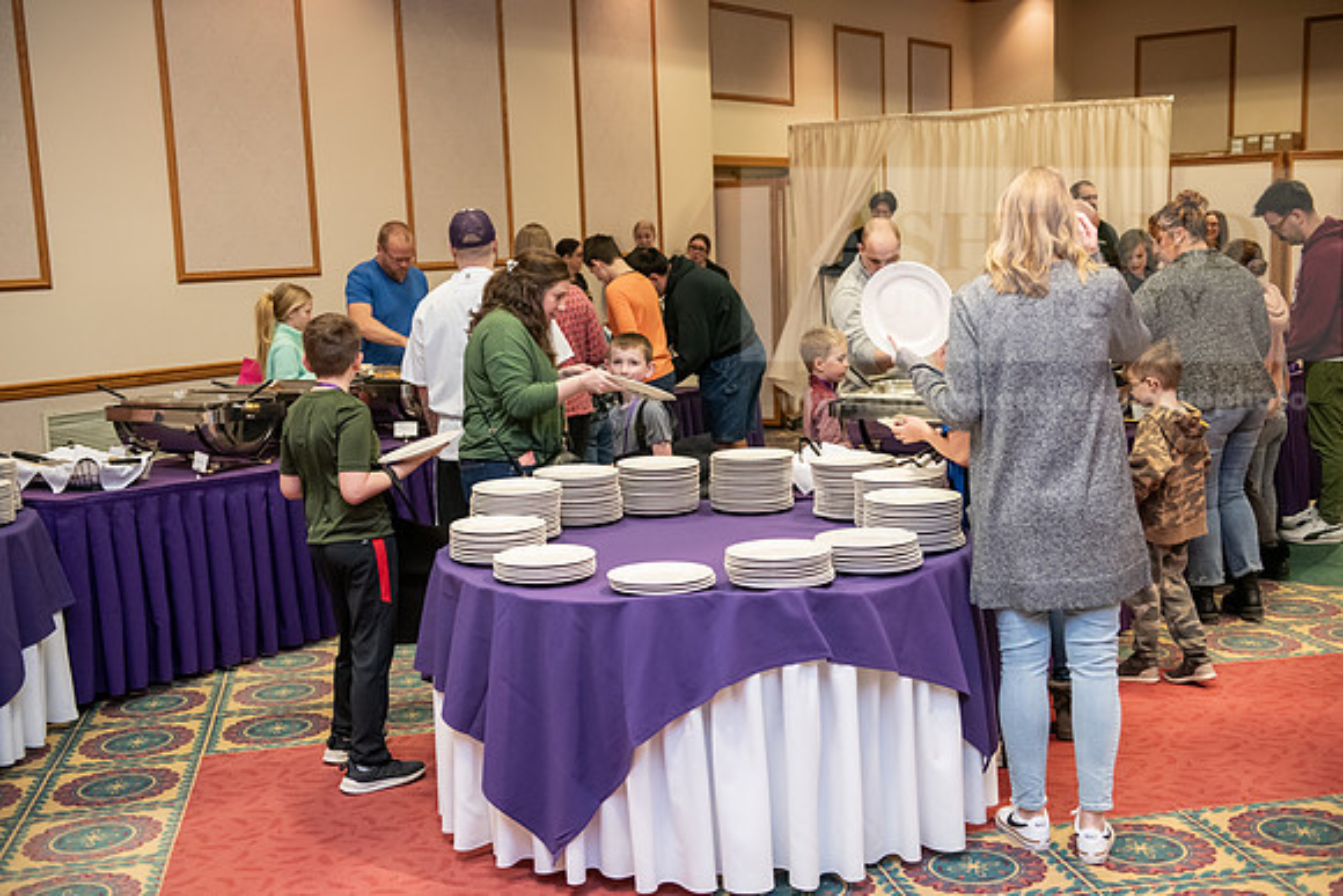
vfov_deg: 29.9
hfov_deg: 43.6
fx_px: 1679
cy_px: 448
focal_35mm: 45
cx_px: 672
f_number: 3.2
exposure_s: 1/200
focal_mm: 45
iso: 1600
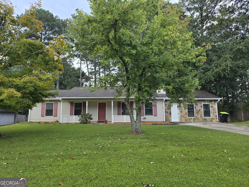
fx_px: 165
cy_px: 94
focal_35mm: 23
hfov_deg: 73.9
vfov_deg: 58.9
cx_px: 124
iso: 32
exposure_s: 1/180
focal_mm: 6.3
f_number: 1.7
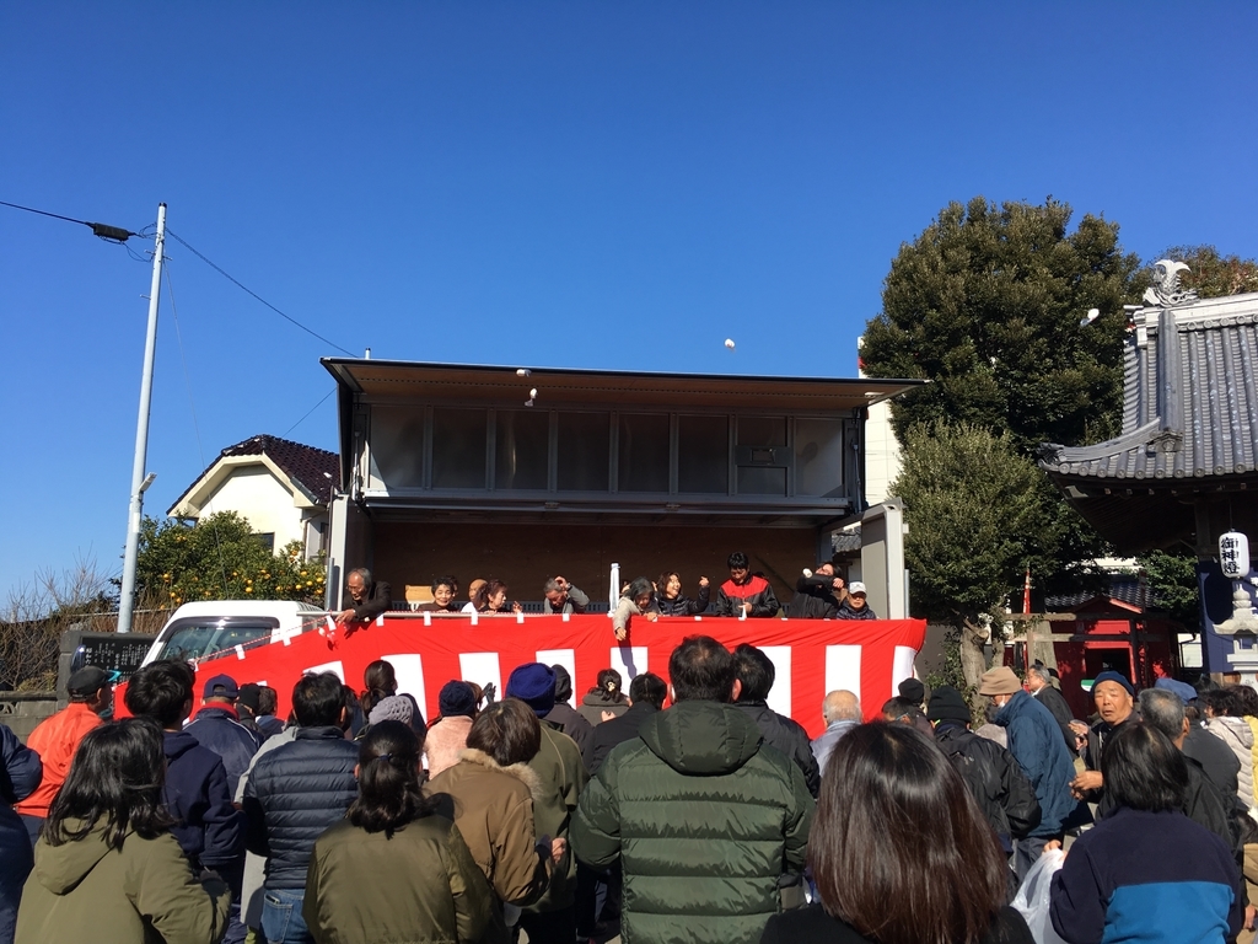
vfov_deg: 48.2
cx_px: 629
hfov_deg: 61.7
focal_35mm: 29
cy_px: 472
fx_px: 1054
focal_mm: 4.15
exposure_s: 1/1099
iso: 25
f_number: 2.2
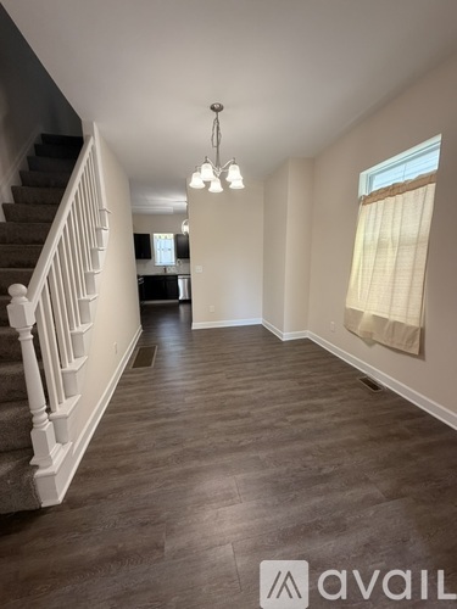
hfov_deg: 85.7
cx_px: 228
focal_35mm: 14
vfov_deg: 102.1
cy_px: 304
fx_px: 246
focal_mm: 2.22
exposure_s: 1/121
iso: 250
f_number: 2.2
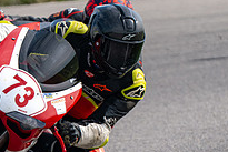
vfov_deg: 0.6
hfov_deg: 1.0
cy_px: 206
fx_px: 13645
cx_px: 96
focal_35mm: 2153
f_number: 6.3
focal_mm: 600
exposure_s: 1/1250
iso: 320
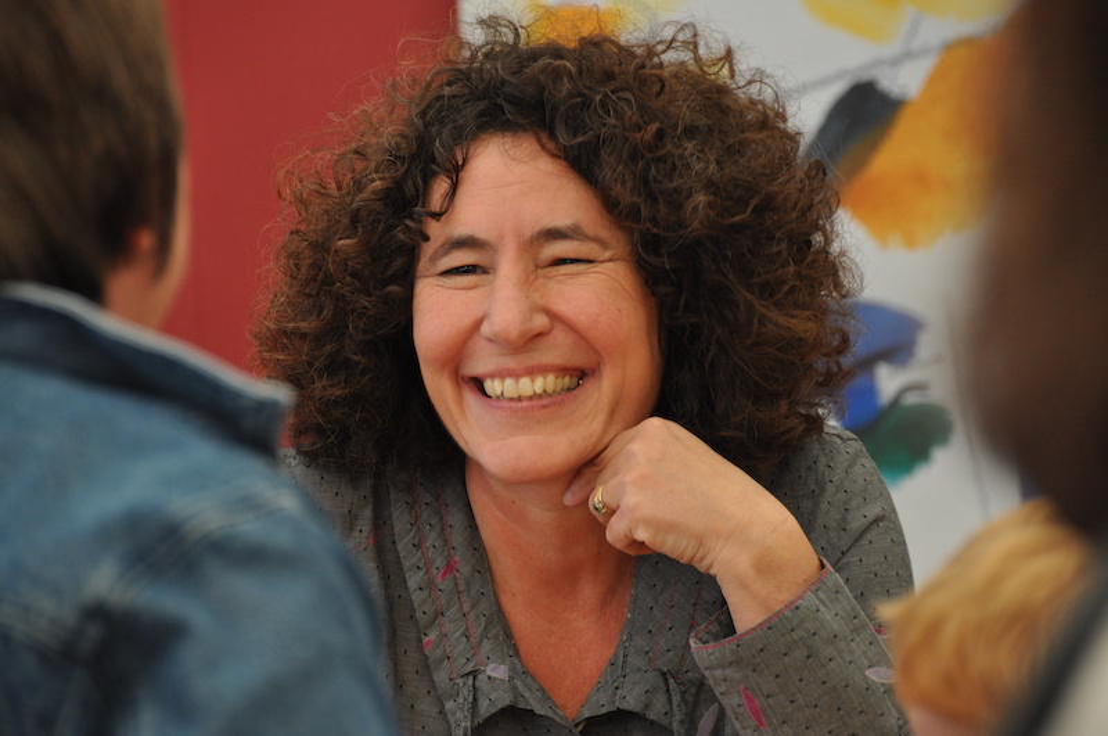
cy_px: 368
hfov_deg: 8.1
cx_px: 554
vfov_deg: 5.4
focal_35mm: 255
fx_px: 7837
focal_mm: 170
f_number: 5.6
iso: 900
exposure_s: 1/125
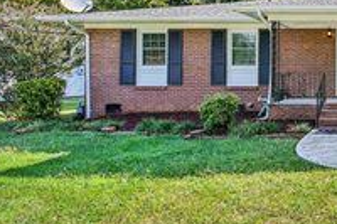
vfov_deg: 37.3
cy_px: 70
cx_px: 401
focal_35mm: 35
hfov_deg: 39.7
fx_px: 327
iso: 100
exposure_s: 1/125
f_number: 8
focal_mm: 14
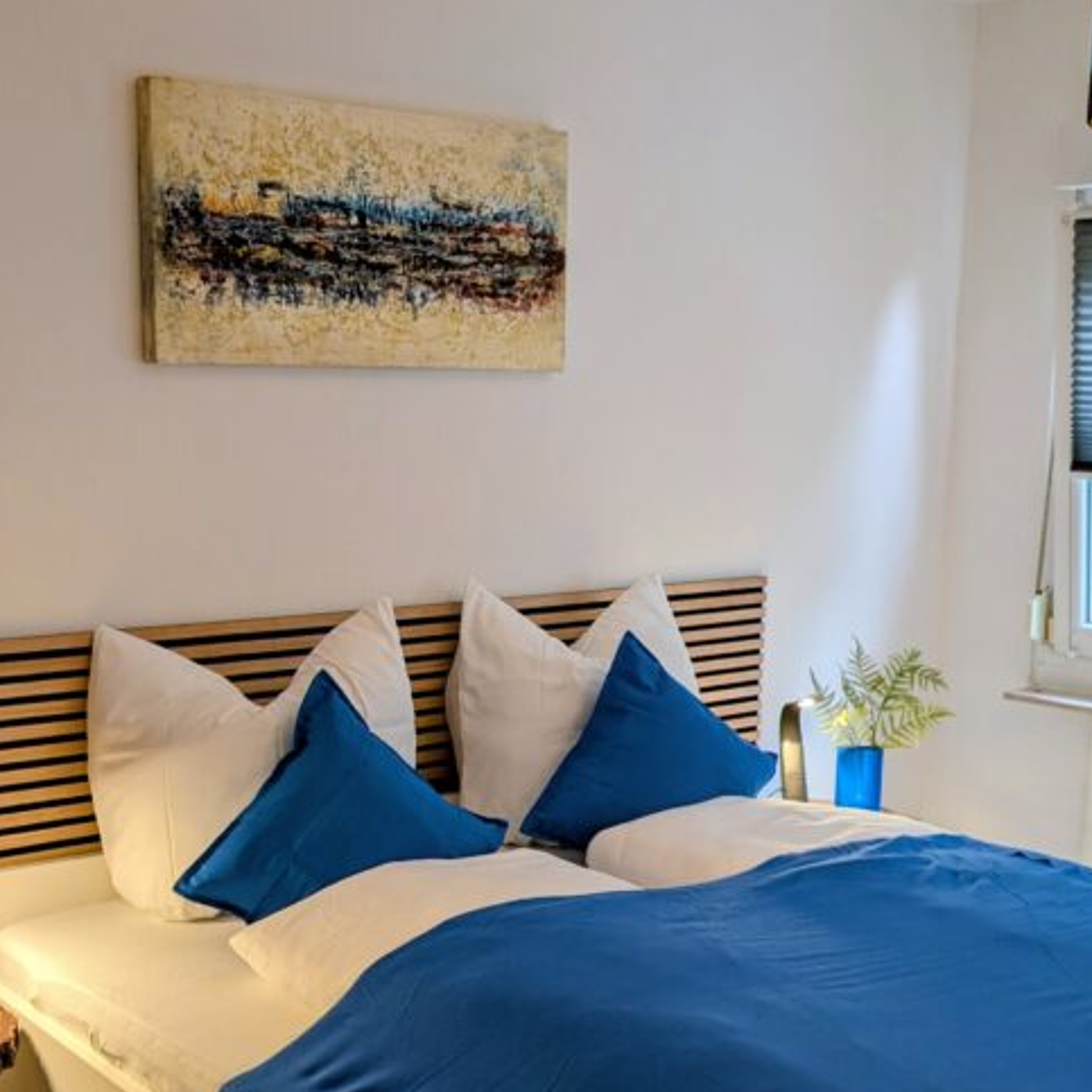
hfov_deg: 37.5
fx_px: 1606
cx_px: 522
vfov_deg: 37.2
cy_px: 716
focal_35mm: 45
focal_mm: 6.9
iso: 94
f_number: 1.68
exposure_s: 1/25
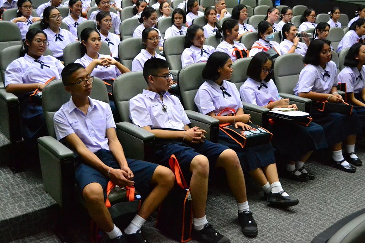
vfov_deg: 34.2
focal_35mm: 39
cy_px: 122
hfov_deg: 49.6
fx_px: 395
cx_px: 182
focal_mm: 26
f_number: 4.2
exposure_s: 1/80
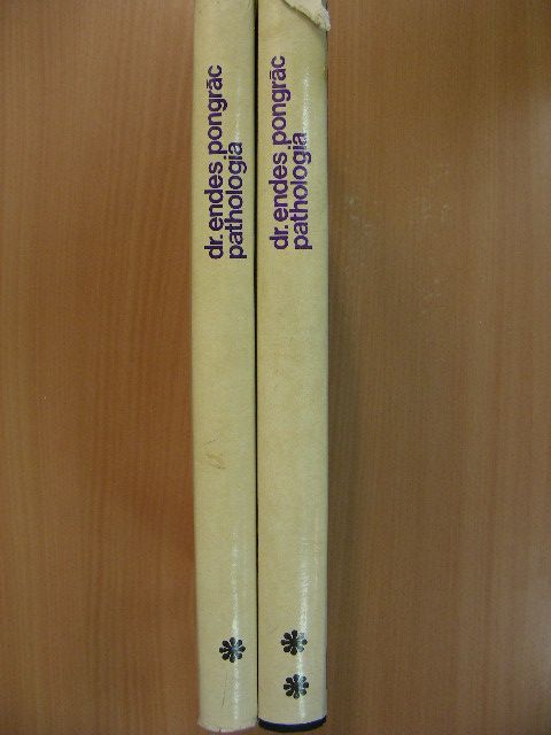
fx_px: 806
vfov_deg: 49.0
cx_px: 276
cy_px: 368
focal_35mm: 38
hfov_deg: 37.7
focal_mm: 6.3
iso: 113
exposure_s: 1/30
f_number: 3.5
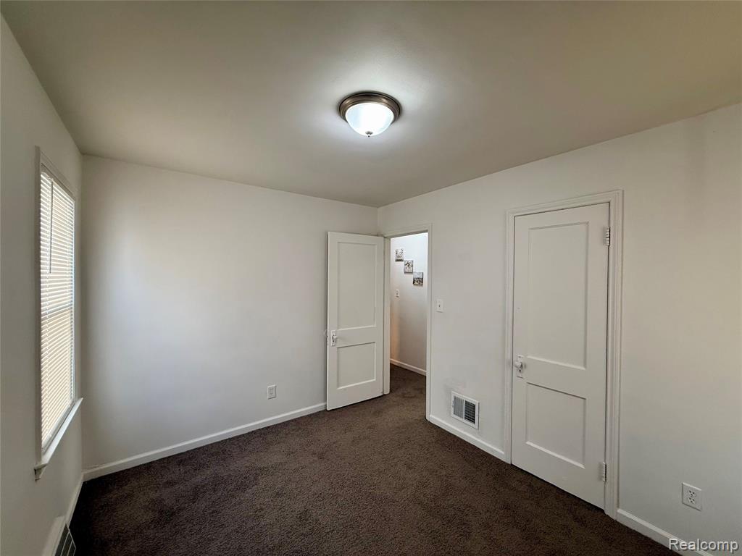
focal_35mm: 14
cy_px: 278
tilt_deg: -0.3
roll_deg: -0.4
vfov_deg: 85.7
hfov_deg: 102.1
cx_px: 371
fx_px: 300
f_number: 2.2
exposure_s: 1/120
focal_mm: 2.22
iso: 200
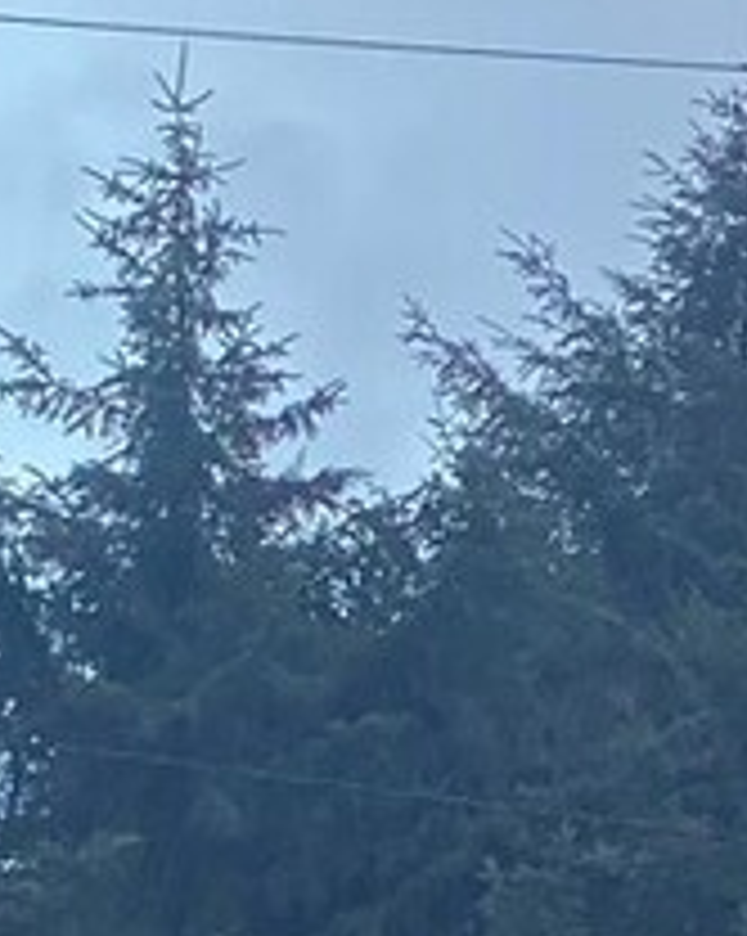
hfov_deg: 8.3
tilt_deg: +5.0
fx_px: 4871
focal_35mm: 176
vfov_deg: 10.1
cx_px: 1494
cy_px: 1922
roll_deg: +0.5
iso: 100
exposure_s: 1/121
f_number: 1.8
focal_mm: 4.25
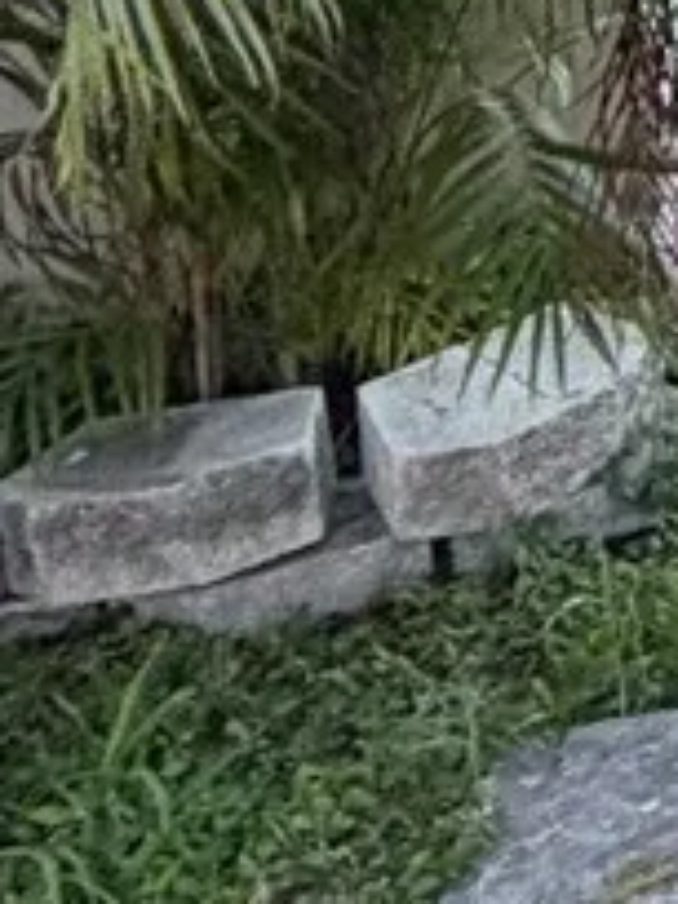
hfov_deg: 10.3
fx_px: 2873
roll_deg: -1.5
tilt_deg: -7.9
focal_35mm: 110
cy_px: -563
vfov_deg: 16.0
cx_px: 1932
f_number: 2.2
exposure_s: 1/121
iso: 100
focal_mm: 2.22
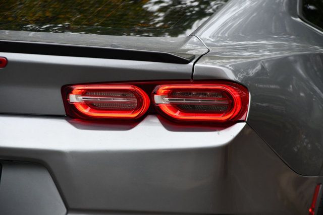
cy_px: 108
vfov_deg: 7.5
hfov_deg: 11.2
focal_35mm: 183
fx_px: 1642
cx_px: 162
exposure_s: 1/250
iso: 250
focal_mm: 122
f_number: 5.6
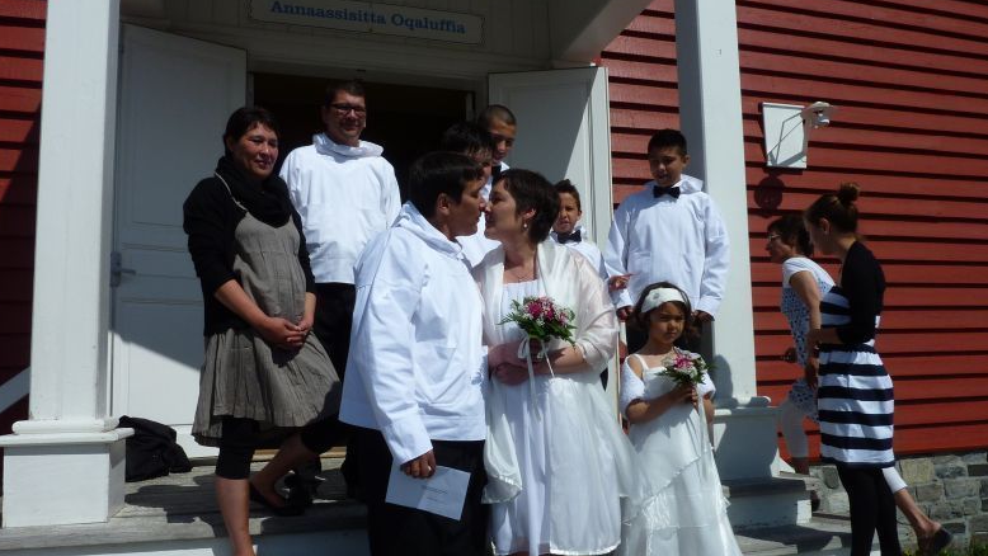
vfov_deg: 41.5
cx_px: 488
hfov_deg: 67.9
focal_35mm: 28
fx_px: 734
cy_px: 307
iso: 80
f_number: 6.3
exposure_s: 1/1000
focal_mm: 4.1
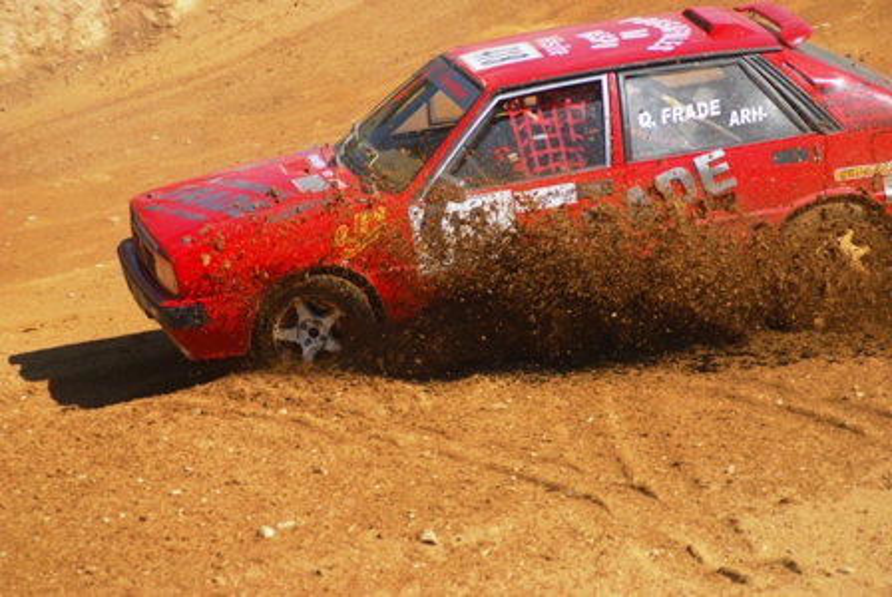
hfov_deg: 10.5
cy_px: 298
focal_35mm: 195
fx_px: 4838
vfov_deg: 7.1
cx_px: 446
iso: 320
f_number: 4.2
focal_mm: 130
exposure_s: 1/1000
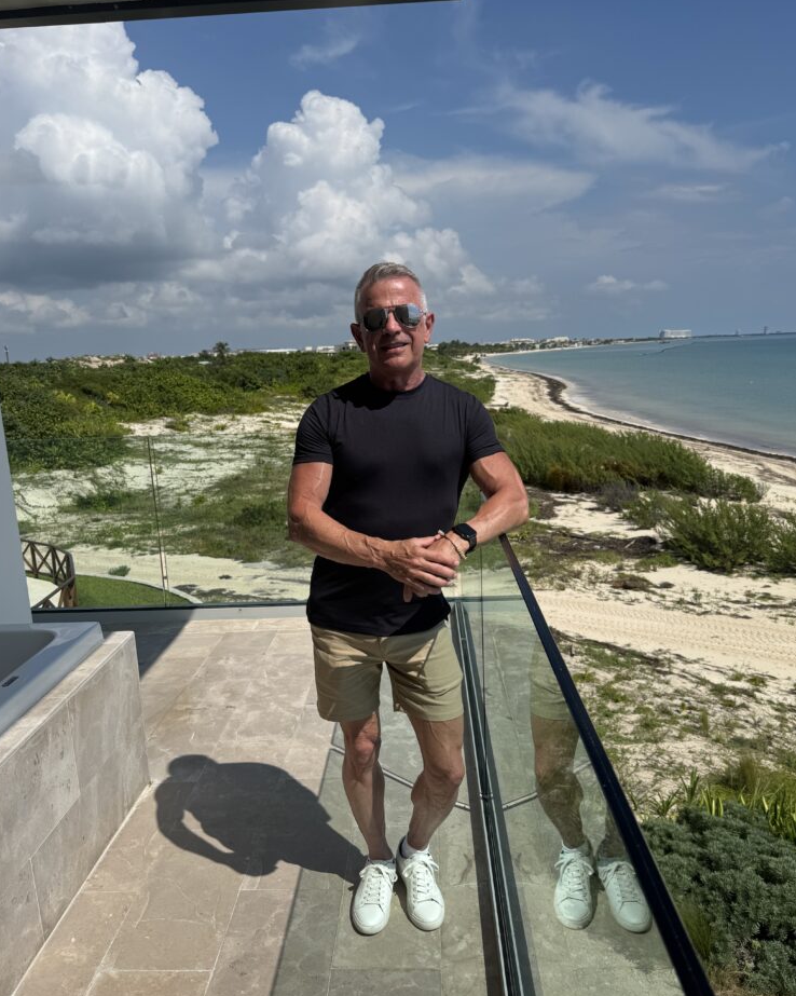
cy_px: 524
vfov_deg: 66.0
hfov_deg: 54.9
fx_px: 766
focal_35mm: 26
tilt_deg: -12.1
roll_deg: +2.1
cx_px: 389
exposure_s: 1/10417
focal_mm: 6.76
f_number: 1.78
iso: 80
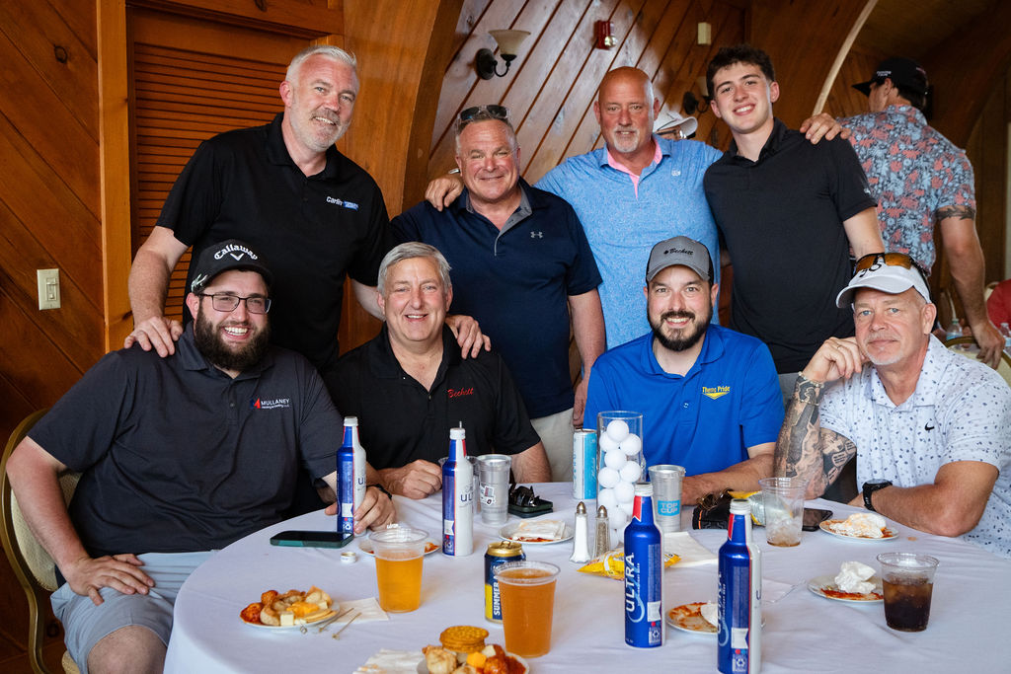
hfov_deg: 45.7
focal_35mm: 43
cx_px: 497
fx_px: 1200
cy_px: 331
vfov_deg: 31.4
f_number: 8
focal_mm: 42
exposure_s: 1/250
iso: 3200
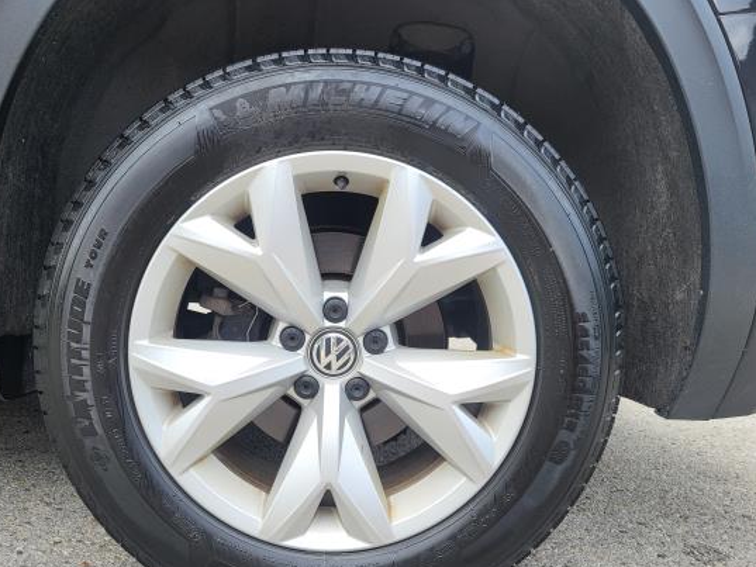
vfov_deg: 45.2
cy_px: 336
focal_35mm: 31
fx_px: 677
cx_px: 342
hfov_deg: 58.2
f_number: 1.8
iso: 40
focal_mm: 5.4
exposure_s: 1/443
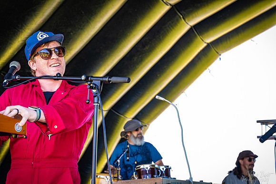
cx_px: 138
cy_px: 92
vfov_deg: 23.0
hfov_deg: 33.9
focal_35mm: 59
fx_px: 452
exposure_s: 1/160
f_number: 5.6
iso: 1000
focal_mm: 59
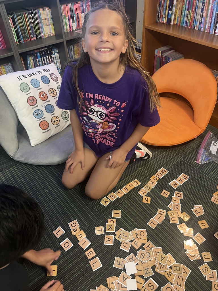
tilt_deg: -44.4
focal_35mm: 26
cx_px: 109
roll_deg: -0.1
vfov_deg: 67.3
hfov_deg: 53.1
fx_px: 218
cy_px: 146
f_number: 1.6
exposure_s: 1/60
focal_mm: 5.1
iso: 250
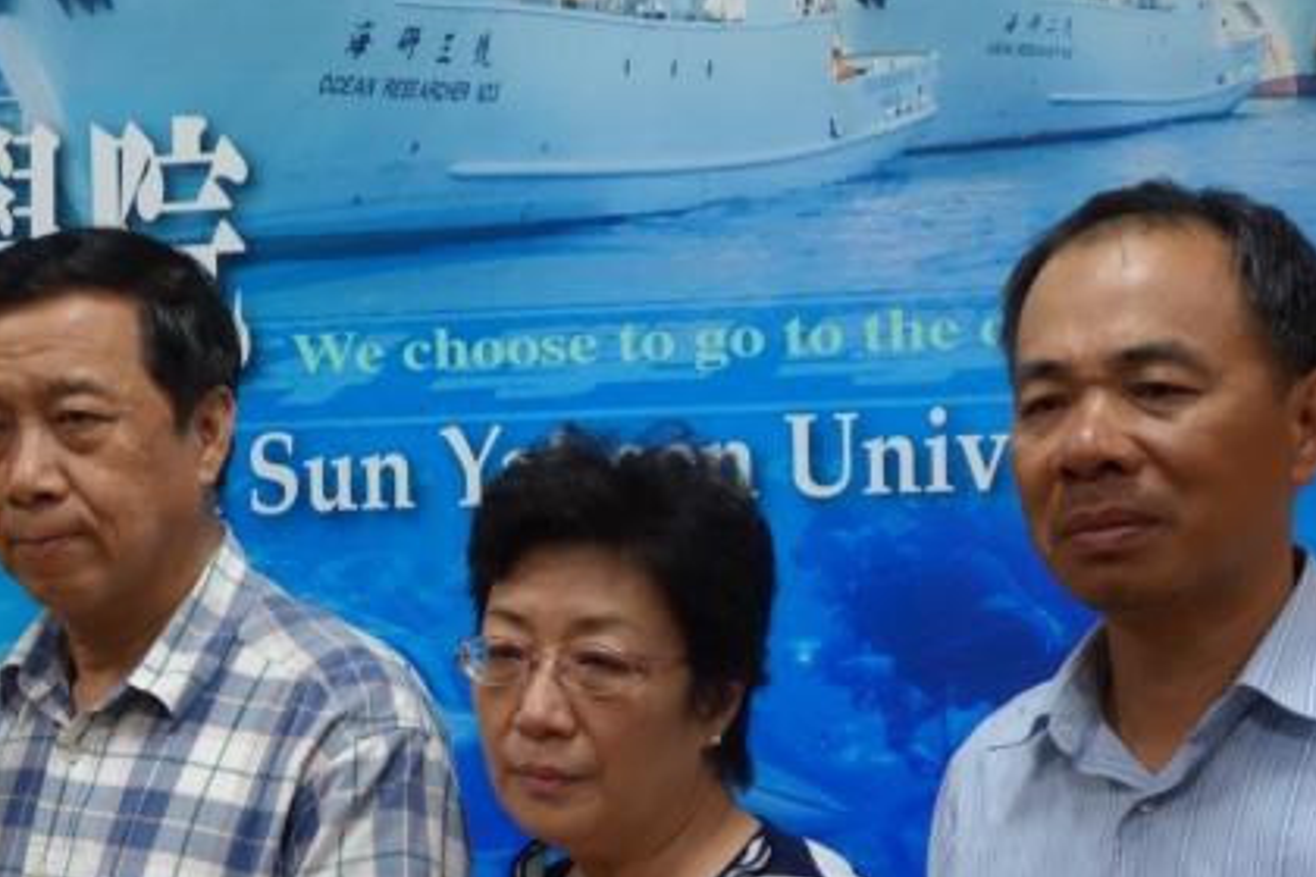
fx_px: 4898
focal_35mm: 134
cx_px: -31
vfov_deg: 10.2
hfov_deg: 15.0
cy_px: 753
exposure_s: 1/100
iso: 800
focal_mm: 20.41
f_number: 3.5
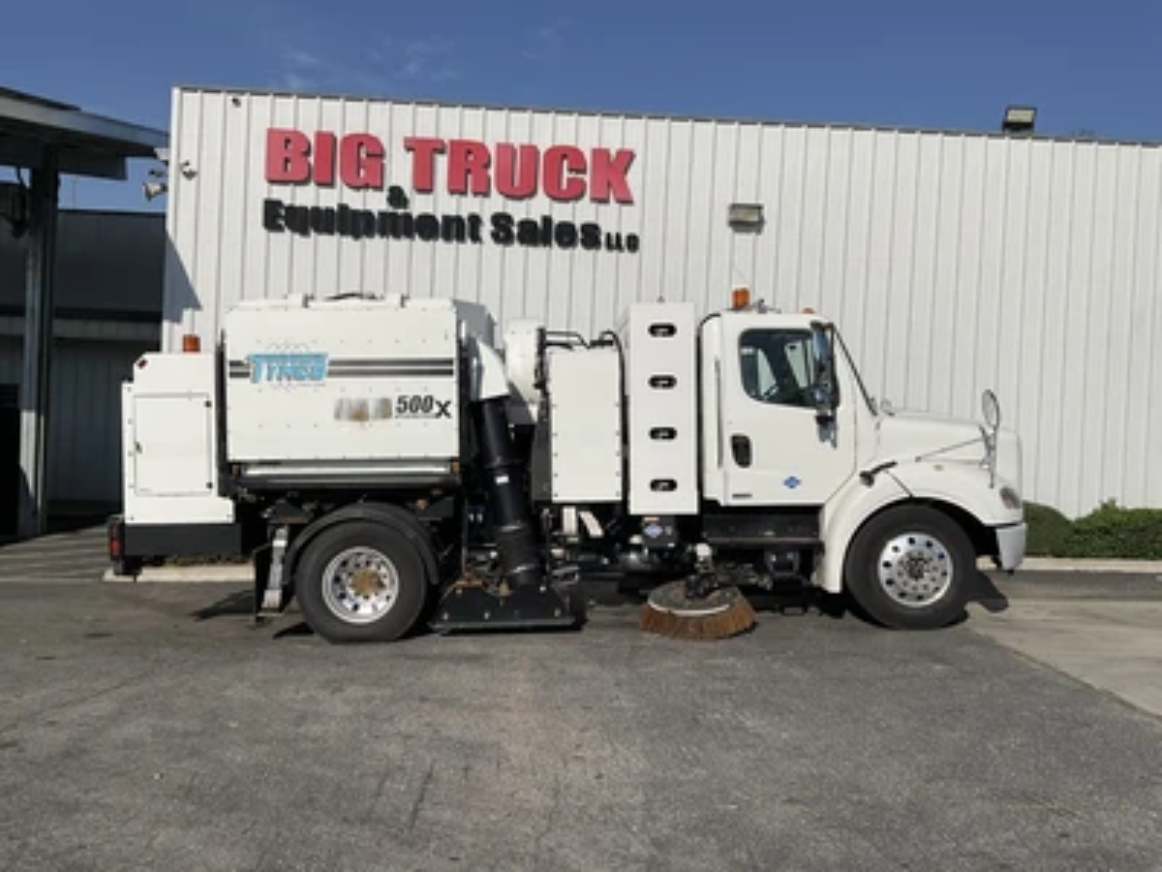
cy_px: 436
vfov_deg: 48.2
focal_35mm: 29
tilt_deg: -1.8
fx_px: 973
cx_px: 581
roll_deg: -3.2
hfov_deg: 61.7
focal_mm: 3
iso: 16
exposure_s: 1/5263
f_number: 1.8
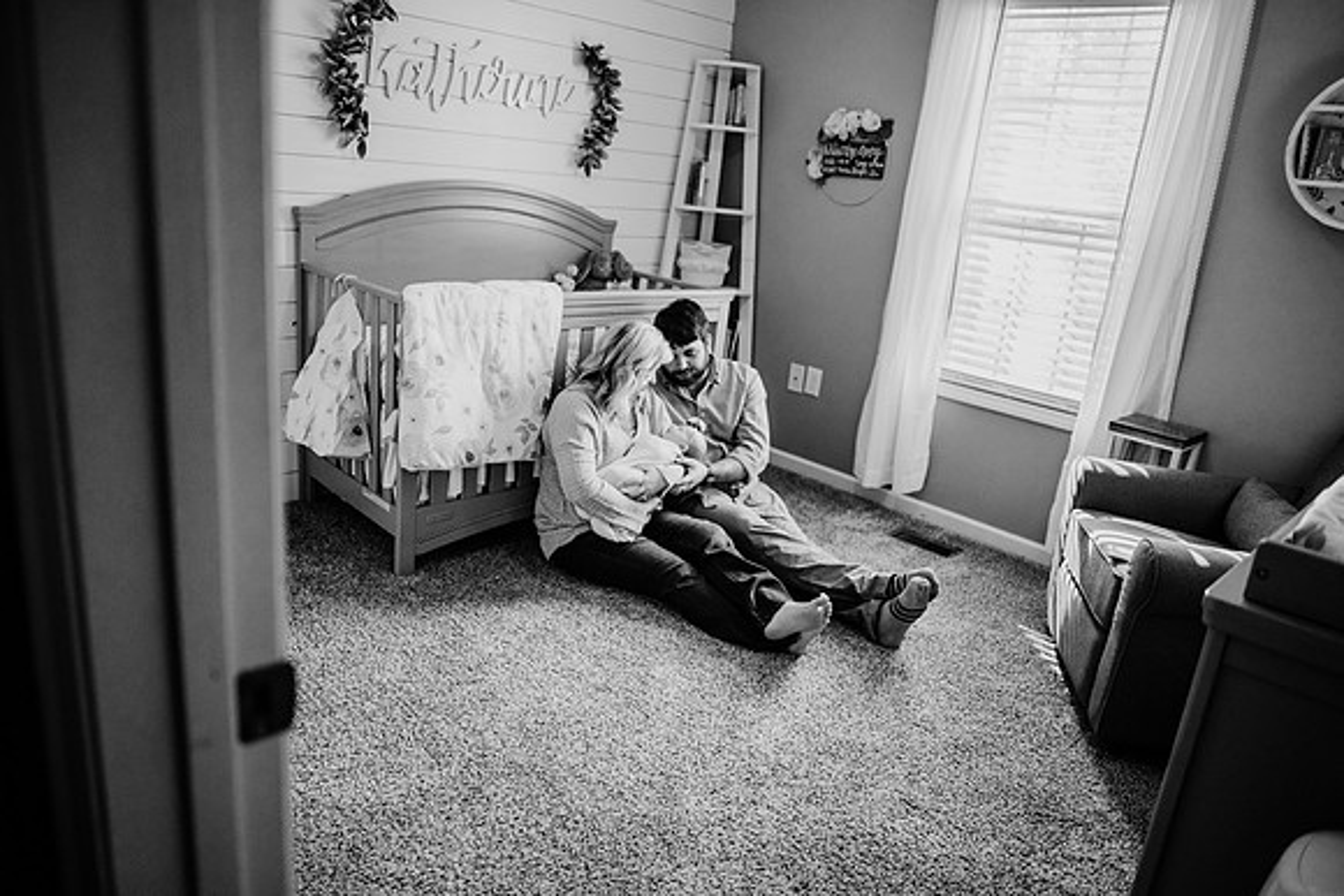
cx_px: 672
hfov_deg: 73.7
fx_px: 896
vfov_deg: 53.2
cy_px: 448
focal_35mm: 24
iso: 640
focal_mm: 24
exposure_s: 1/320
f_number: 2
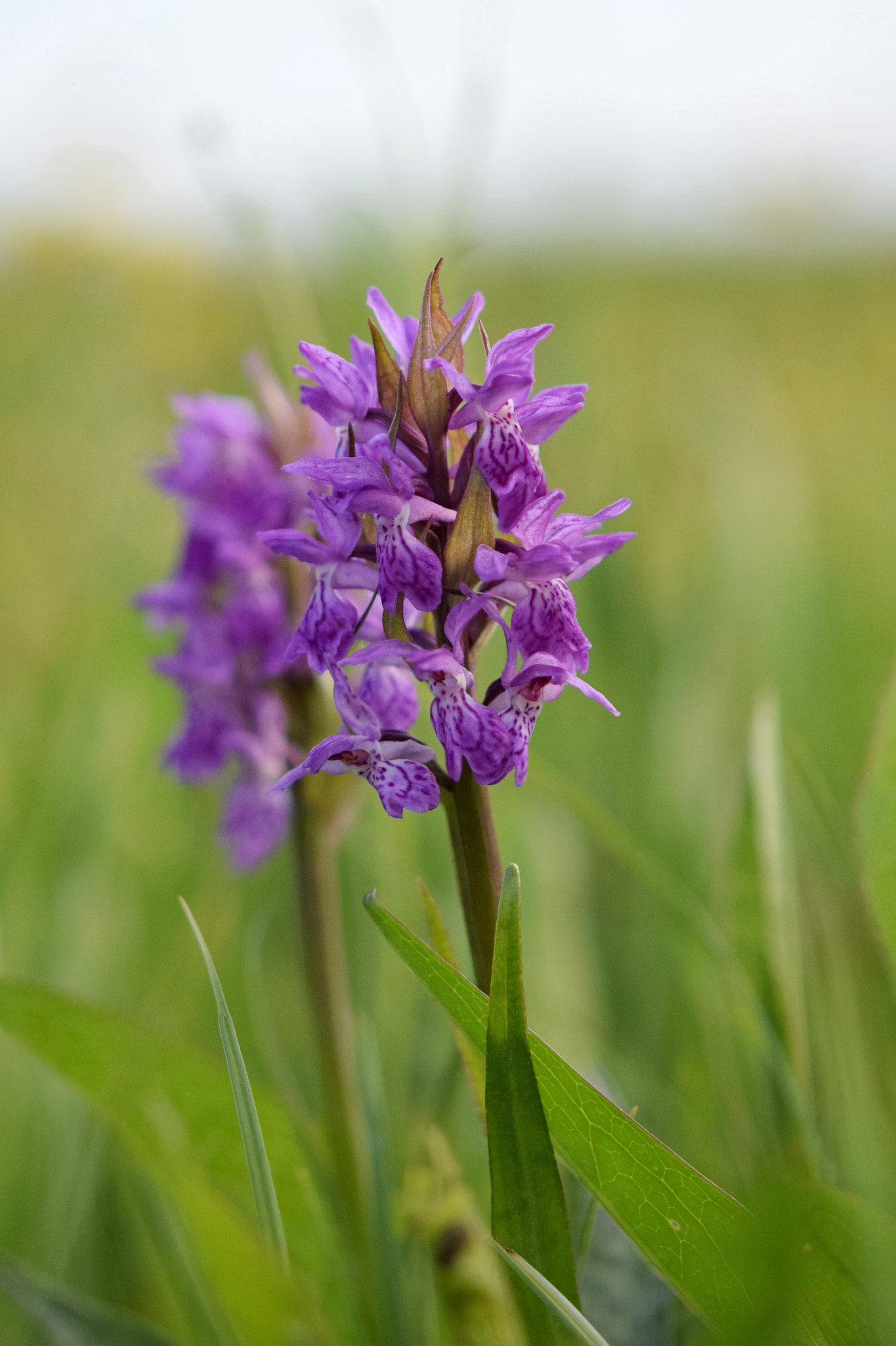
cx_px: 448
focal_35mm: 90
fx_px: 3360
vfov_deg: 22.6
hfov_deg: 15.2
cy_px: 673
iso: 800
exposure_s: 1/2500
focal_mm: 60
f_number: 3.2
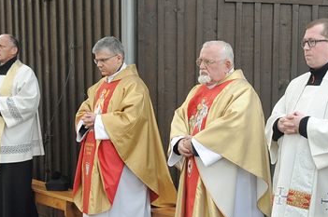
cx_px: 286
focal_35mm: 80
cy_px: 178
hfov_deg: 24.8
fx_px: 728
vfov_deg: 16.9
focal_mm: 22
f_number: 7.1
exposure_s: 1/200
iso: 800
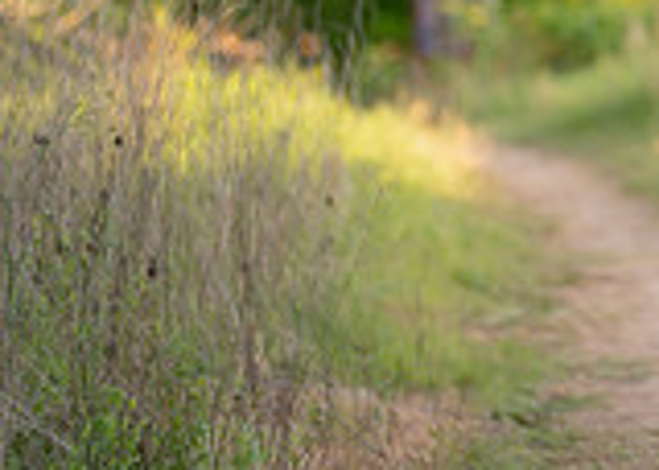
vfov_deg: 6.5
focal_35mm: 220
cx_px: 825
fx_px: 4114
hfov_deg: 9.0
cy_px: 1
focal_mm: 50
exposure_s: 1/1250
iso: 320
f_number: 1.2
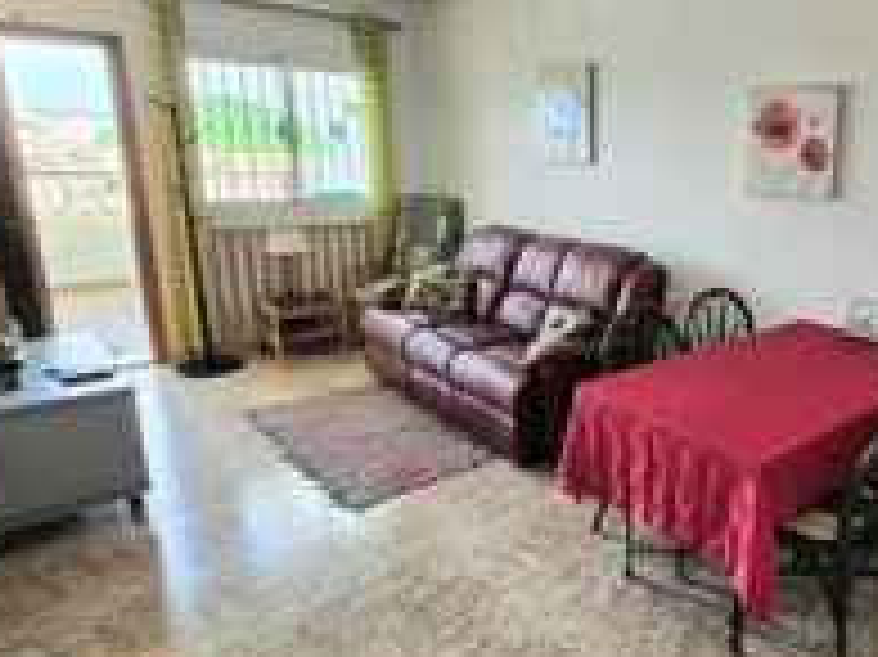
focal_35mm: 24
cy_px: 320
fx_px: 608
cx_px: 671
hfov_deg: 66.6
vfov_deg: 56.8
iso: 80
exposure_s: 1/50
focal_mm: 2.2
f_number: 2.2
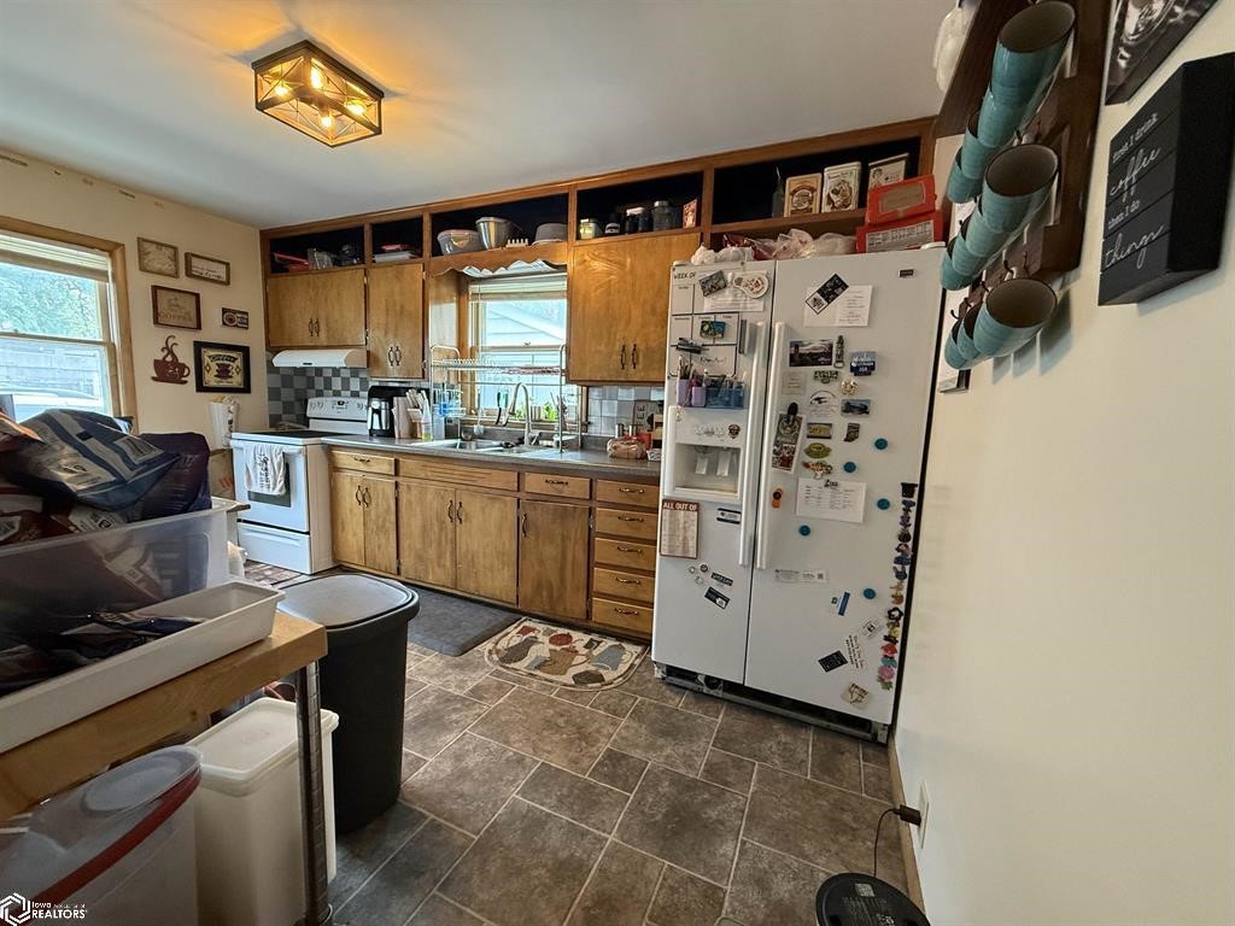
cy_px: 463
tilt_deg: -5.8
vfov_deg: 85.7
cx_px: 618
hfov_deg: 102.1
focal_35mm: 14
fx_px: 499
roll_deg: -1.2
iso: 400
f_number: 2.2
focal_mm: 2.22
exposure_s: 1/60
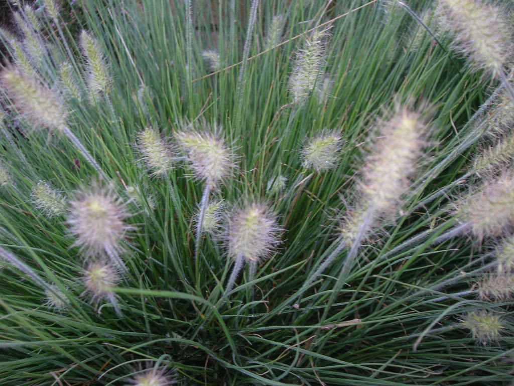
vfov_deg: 31.5
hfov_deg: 41.2
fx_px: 683
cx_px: 257
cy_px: 193
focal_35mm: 46
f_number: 3.2
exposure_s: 1/30
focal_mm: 7.7
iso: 50
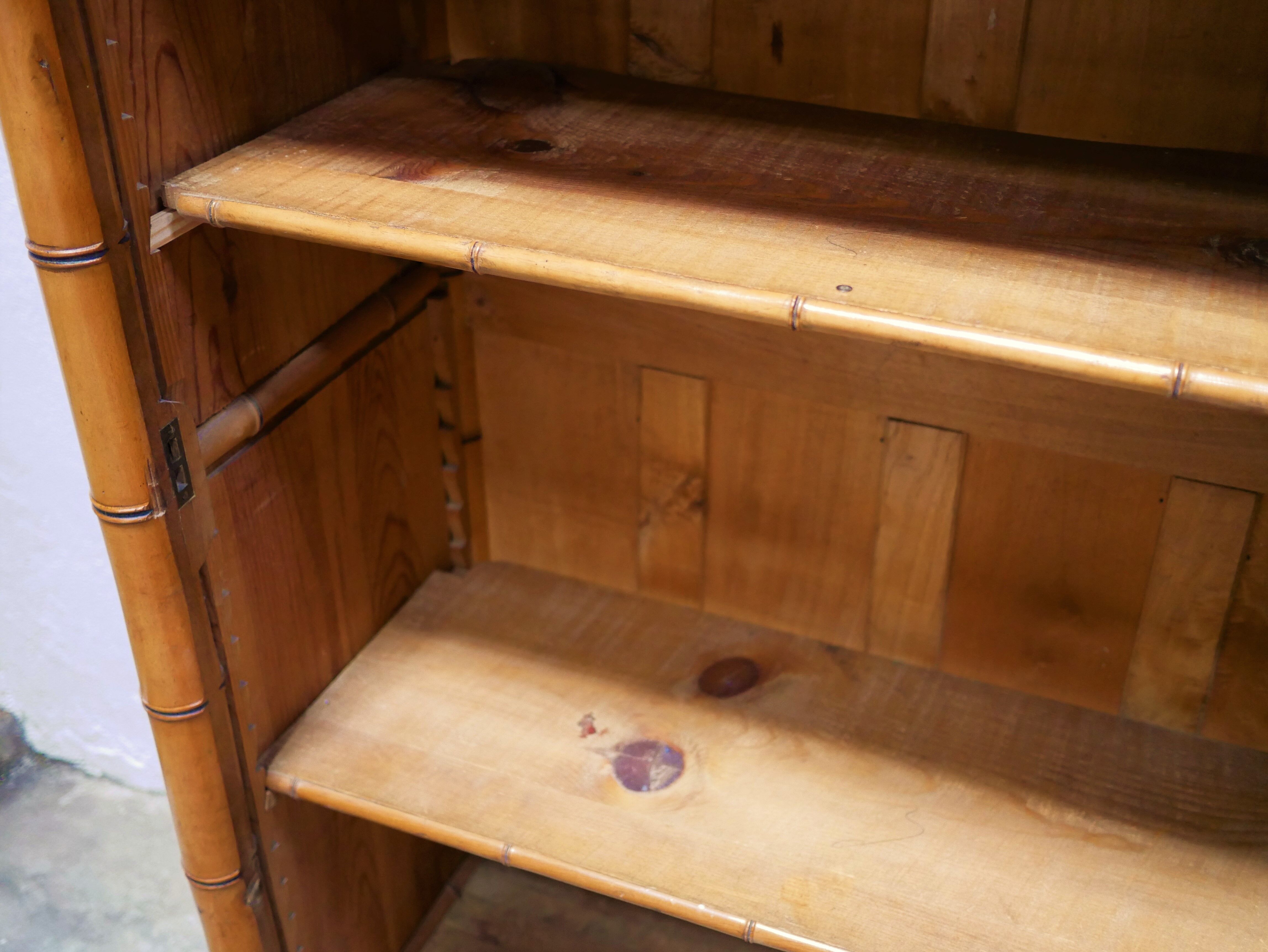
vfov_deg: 36.0
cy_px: 476
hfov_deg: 46.8
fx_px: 1466
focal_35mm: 40
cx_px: 634
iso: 1600
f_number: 1.7
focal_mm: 20
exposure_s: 1/60
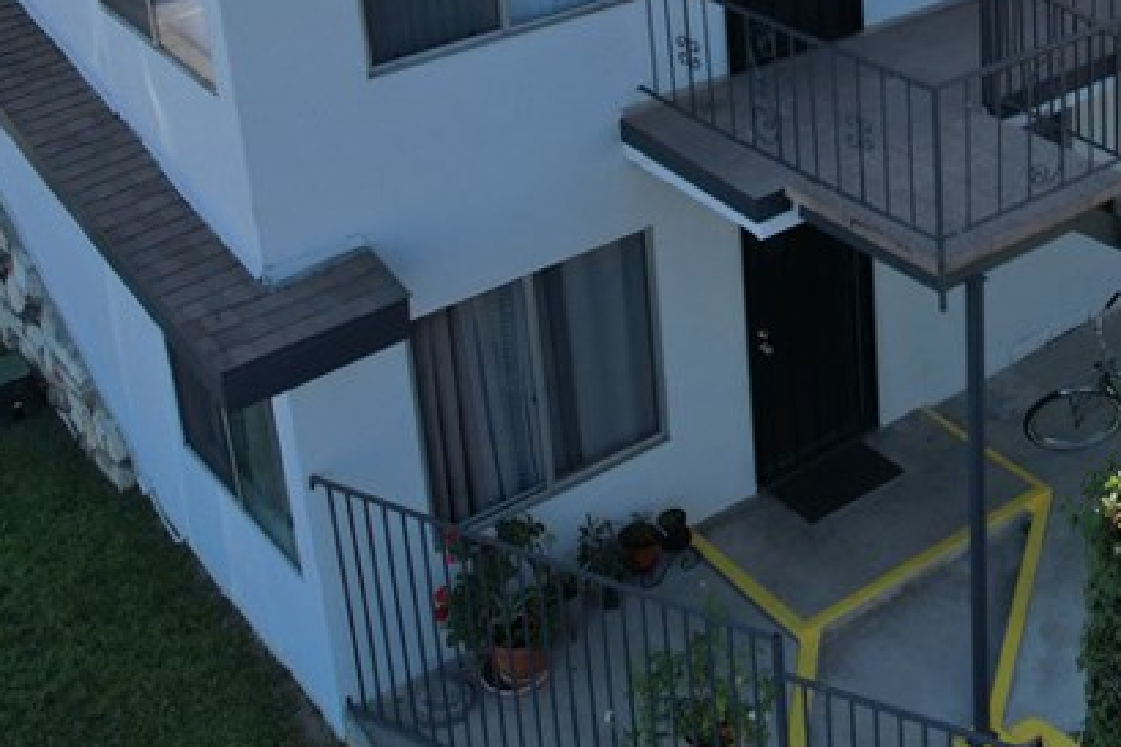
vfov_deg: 23.2
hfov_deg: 34.0
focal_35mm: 55
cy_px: -59
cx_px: 1036
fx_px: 1712
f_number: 2.8
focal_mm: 8.38
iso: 100
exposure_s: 1/1250
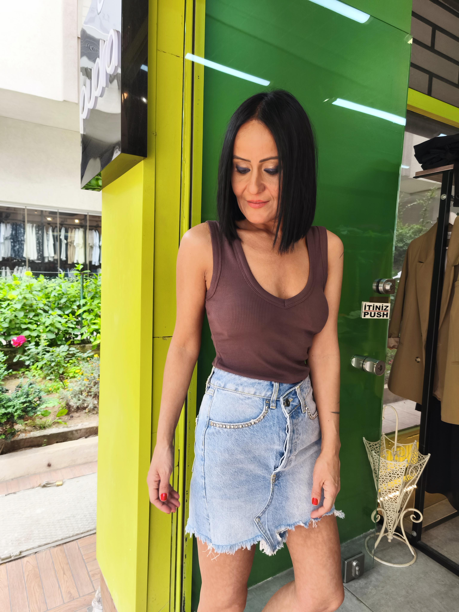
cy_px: 306
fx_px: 407
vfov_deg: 73.9
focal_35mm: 23
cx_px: 230
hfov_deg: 58.9
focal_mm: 5.35
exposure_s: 1/174
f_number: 1.7
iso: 80
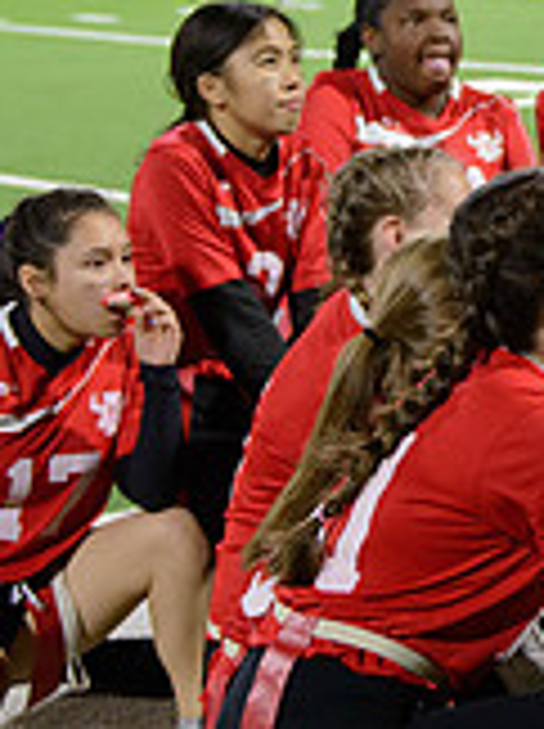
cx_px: 931
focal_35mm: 138
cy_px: 353
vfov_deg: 14.3
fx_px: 2899
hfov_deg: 10.2
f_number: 2.8
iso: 3200
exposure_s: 1/320
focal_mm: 40
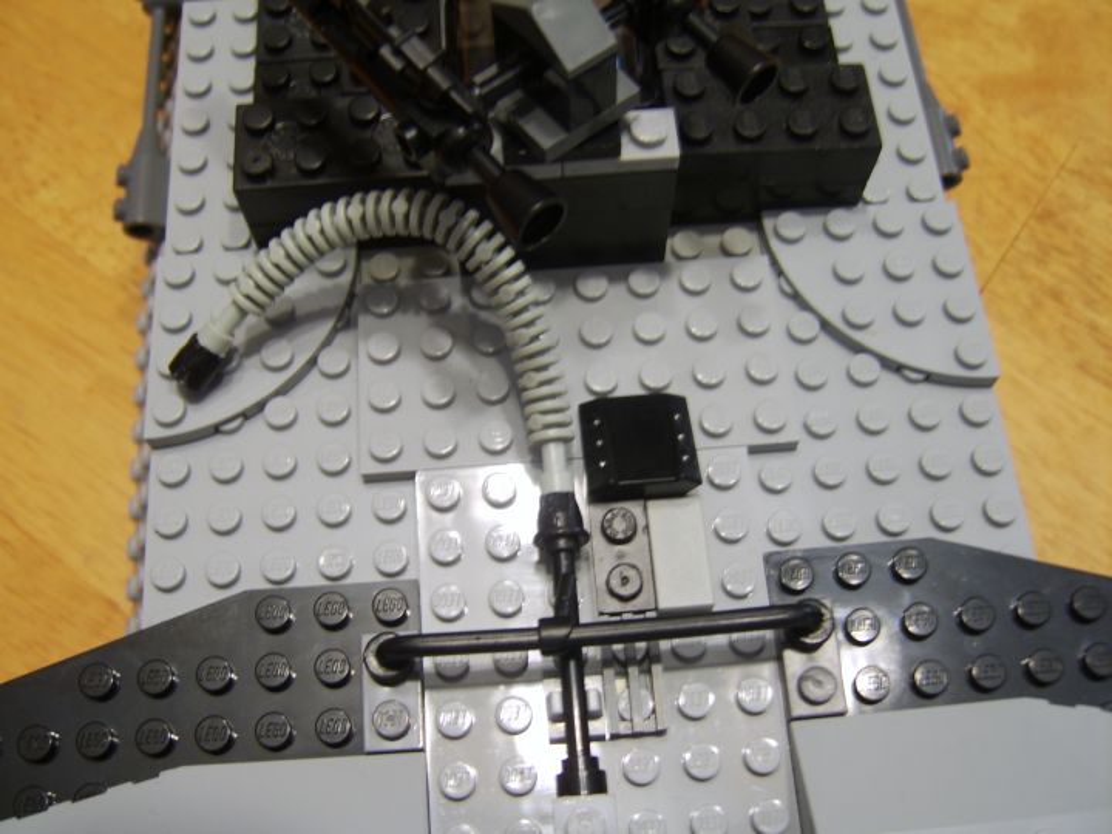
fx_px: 996
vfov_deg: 45.4
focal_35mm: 31
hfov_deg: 58.4
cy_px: 417
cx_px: 556
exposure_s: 1/5
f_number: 2.7
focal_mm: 8.13
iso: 71
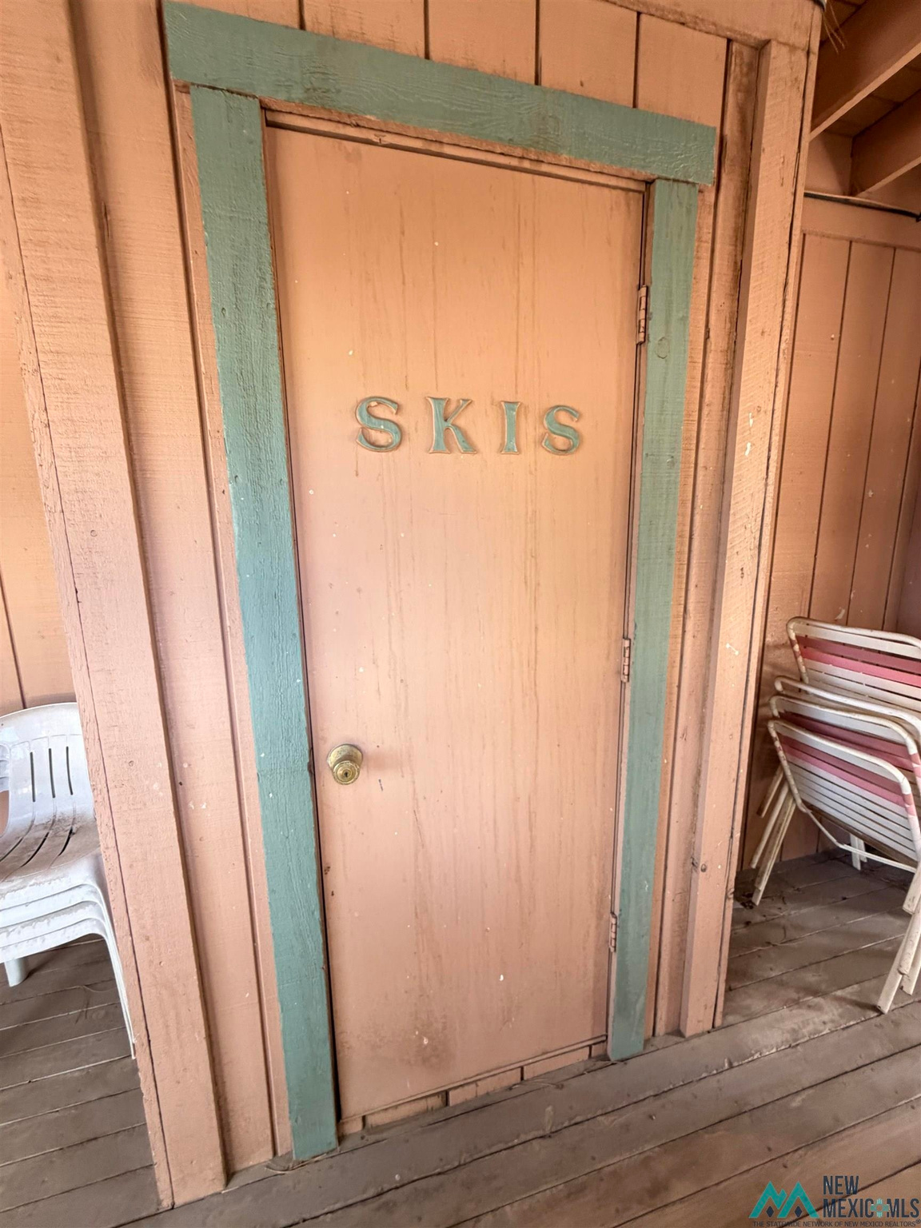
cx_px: 460
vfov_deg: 102.1
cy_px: 614
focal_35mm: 14
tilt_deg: -9.6
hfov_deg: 85.7
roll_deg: +1.3
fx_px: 497
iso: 320
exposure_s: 1/100
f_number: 2.2
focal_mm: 2.22
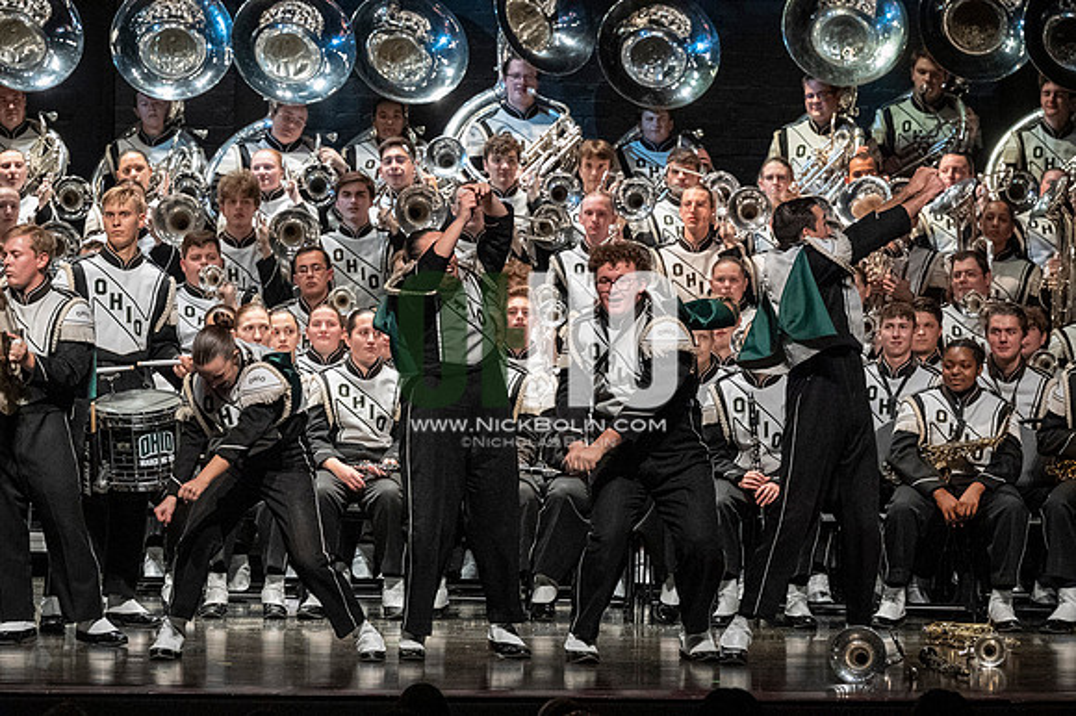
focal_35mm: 225
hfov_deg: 9.2
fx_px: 6721
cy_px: 358
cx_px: 538
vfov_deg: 6.1
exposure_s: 1/500
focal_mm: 150
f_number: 4
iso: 4000
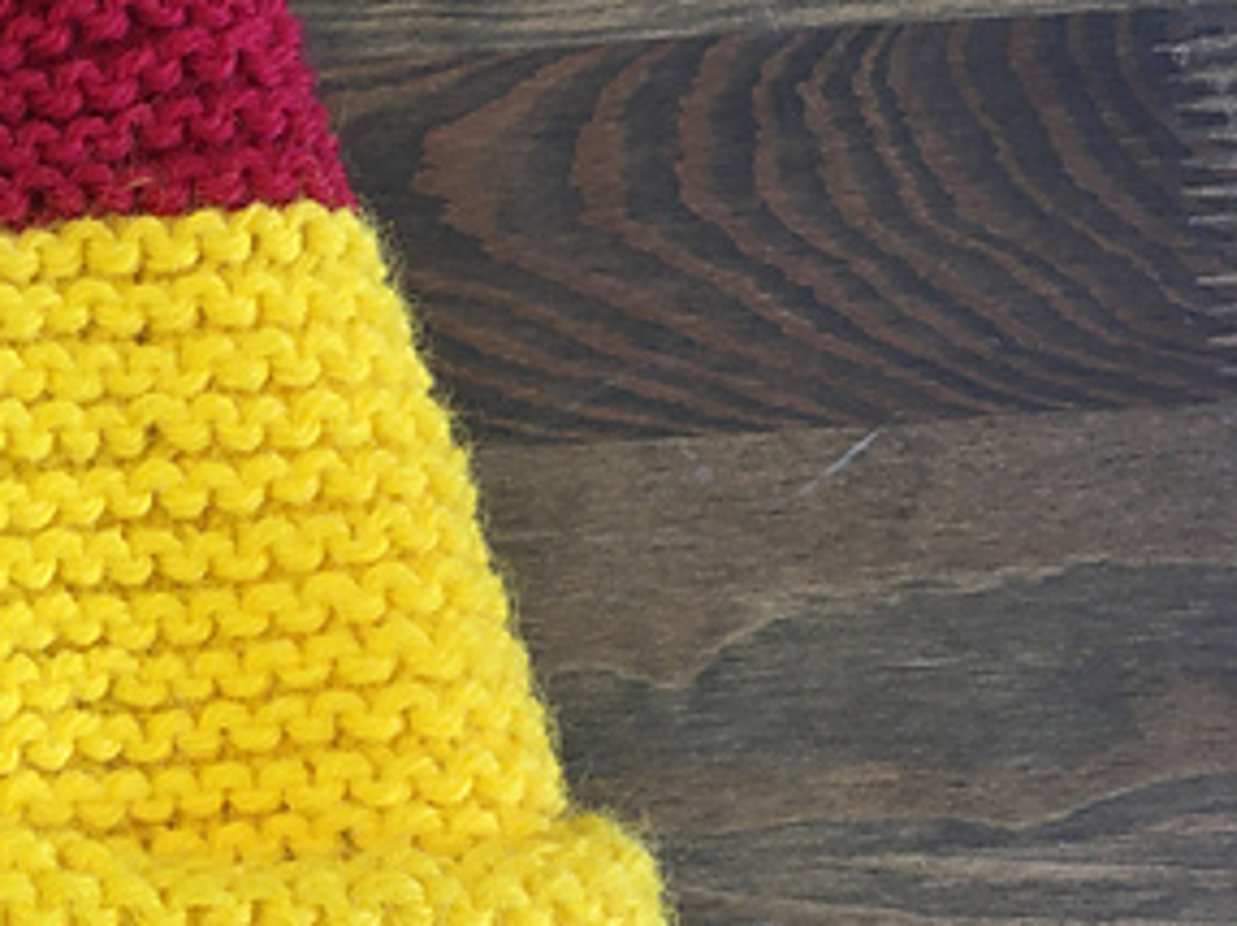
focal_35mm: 65
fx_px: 2321
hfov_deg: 27.6
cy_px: 606
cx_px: -78
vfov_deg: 22.5
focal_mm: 4.15
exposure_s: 1/30
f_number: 2.2
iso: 80
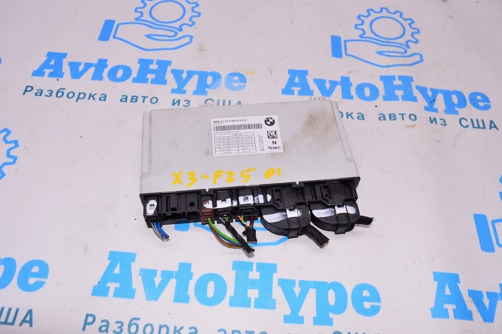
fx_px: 439
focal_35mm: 32
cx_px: 251
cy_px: 167
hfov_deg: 59.5
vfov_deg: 41.6
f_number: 8
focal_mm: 21
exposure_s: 1/200
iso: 1600
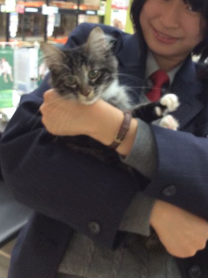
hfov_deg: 29.6
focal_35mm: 49
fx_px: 393
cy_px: 78
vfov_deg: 38.2
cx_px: 123
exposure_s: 1/24
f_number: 2.4
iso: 80
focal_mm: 3.3
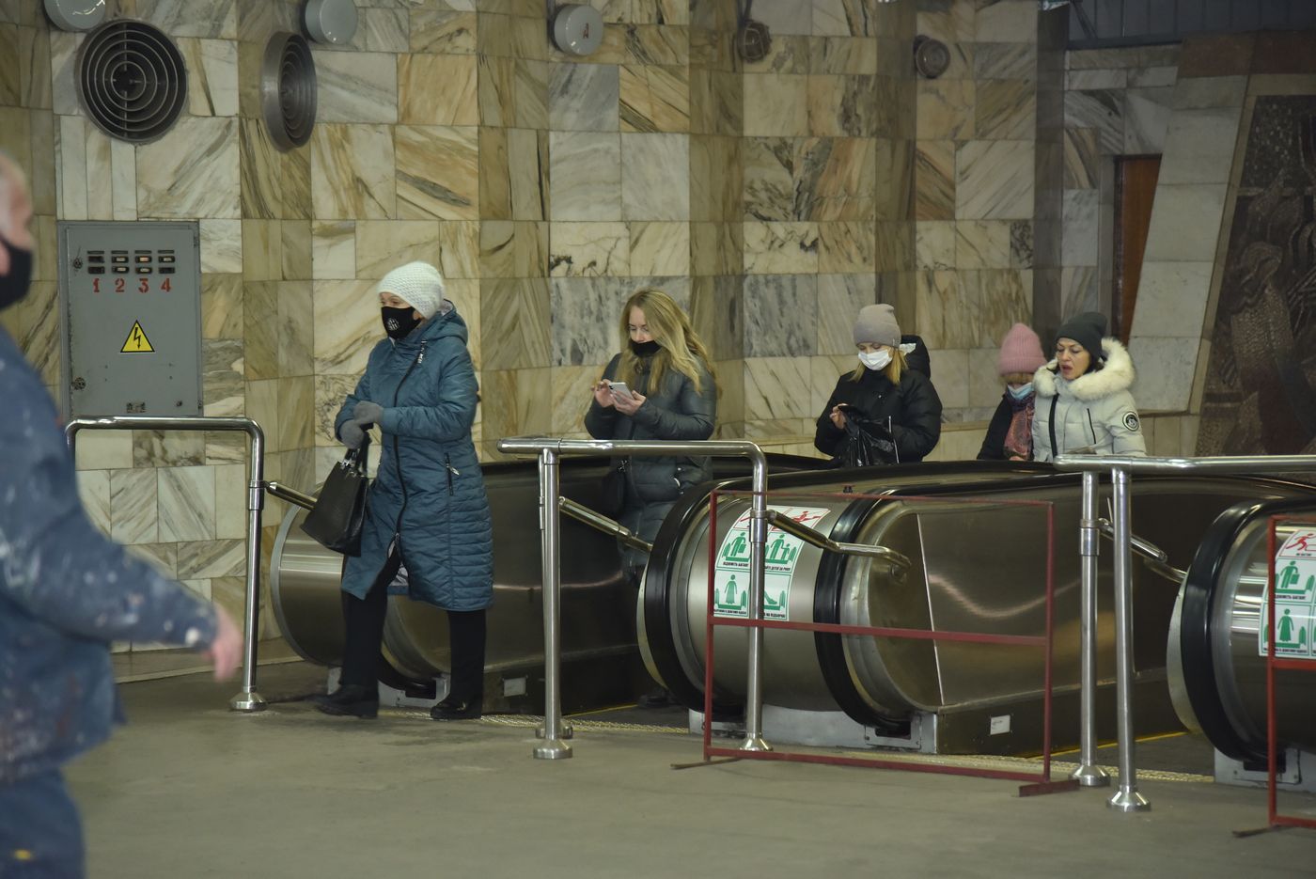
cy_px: 440
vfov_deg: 11.4
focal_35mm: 120
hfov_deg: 17.1
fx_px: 4389
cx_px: 658
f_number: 4
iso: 1600
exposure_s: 1/200
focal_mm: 120
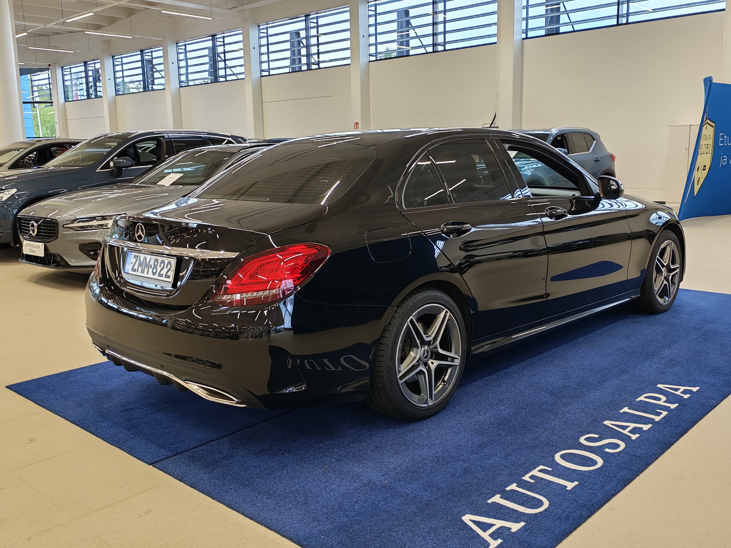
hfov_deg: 54.0
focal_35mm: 34
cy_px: 274
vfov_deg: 41.8
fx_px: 718
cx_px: 366
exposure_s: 1/100
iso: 160
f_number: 1.9
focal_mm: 6.12
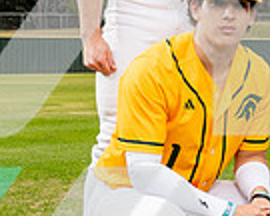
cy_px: -13
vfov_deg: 9.7
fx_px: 1263
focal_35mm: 158
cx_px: 261
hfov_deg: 12.1
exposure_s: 1/250
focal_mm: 35
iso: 400
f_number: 5.6
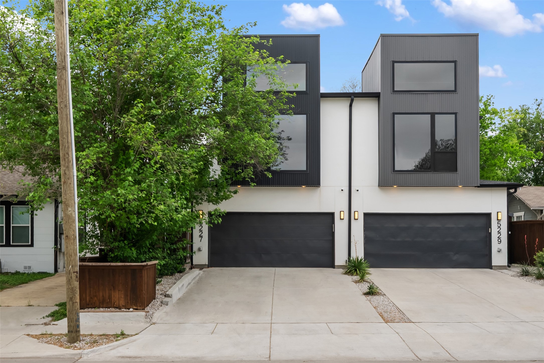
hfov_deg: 60.3
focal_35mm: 31
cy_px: 182
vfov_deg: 42.4
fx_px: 469
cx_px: 272
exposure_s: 1/30
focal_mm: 21
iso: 125
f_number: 11
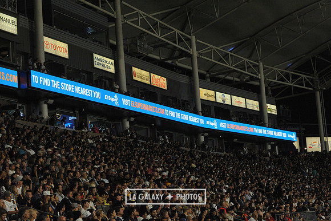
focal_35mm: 90
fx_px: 827
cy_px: 110
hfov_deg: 22.6
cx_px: 166
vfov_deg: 15.2
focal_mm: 90
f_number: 9
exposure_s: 1/320
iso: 3200
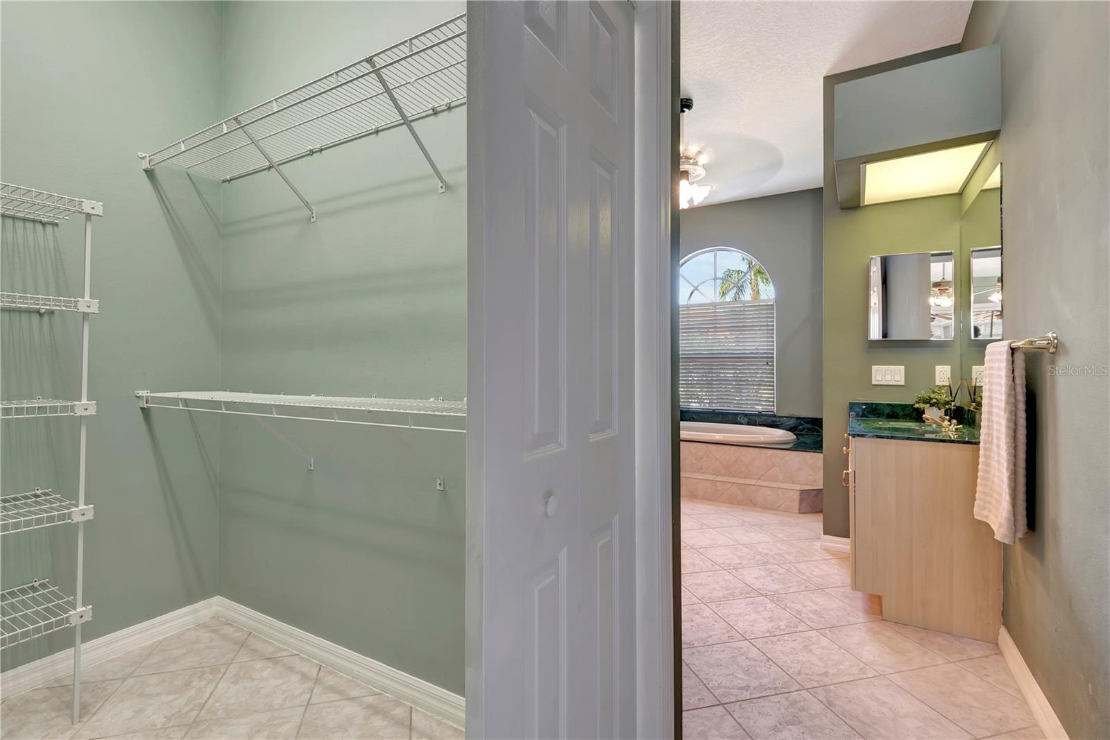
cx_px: 555
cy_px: 370
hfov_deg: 96.7
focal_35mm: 16
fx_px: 493
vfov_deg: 73.8
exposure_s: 2
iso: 100
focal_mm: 16
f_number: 9
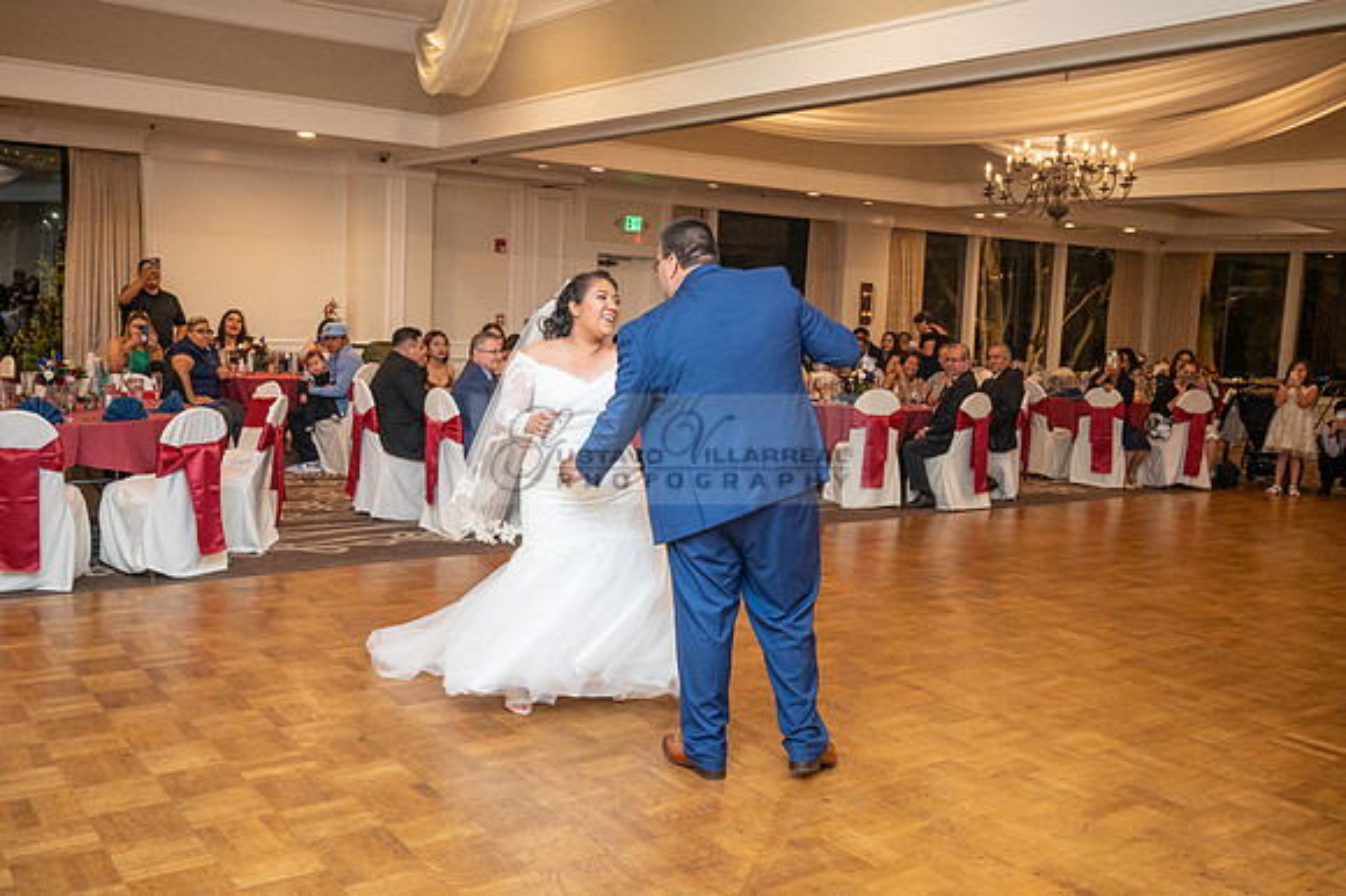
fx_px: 1233
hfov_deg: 57.3
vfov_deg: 39.9
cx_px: 673
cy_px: 448
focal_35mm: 33
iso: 2500
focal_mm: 33
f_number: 4
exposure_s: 1/200
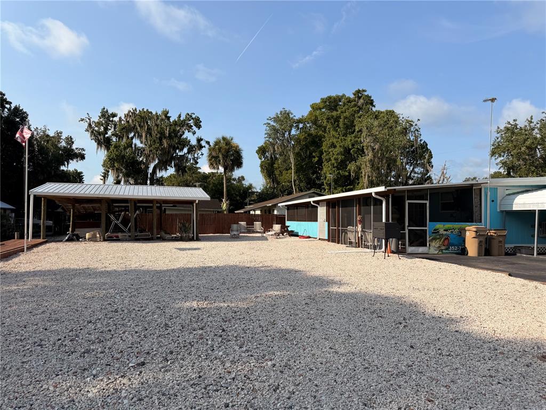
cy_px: 205
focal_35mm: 24
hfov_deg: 71.6
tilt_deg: +3.2
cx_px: 273
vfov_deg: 56.8
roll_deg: -0.2
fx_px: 379
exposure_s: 1/4975
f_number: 1.78
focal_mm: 6.76
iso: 80
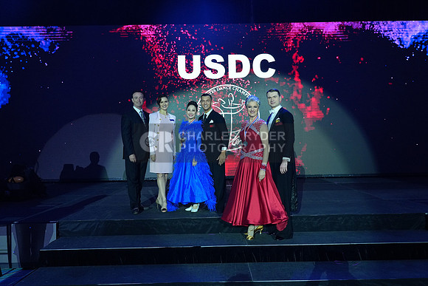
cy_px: 143
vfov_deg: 43.6
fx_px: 357
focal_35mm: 30
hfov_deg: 61.9
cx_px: 214
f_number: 4
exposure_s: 1/400
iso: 2500
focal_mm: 30
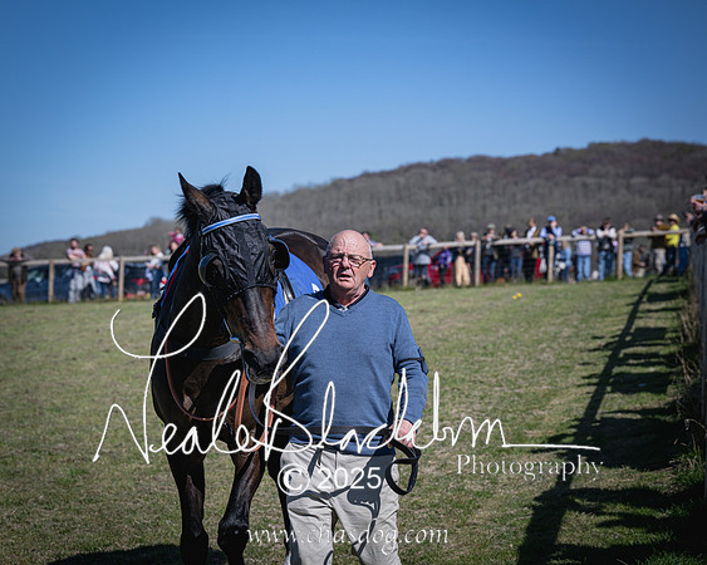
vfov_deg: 16.1
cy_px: 284
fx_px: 1997
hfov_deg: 20.1
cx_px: 351
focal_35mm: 95
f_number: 5
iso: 180
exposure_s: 1/2000
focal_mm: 84
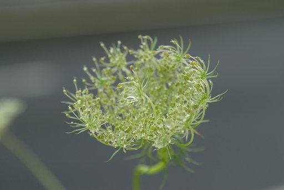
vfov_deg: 12.2
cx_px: 142
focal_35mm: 112
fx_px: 888
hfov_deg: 18.2
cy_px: 95
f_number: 5
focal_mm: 75
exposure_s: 1/250
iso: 200
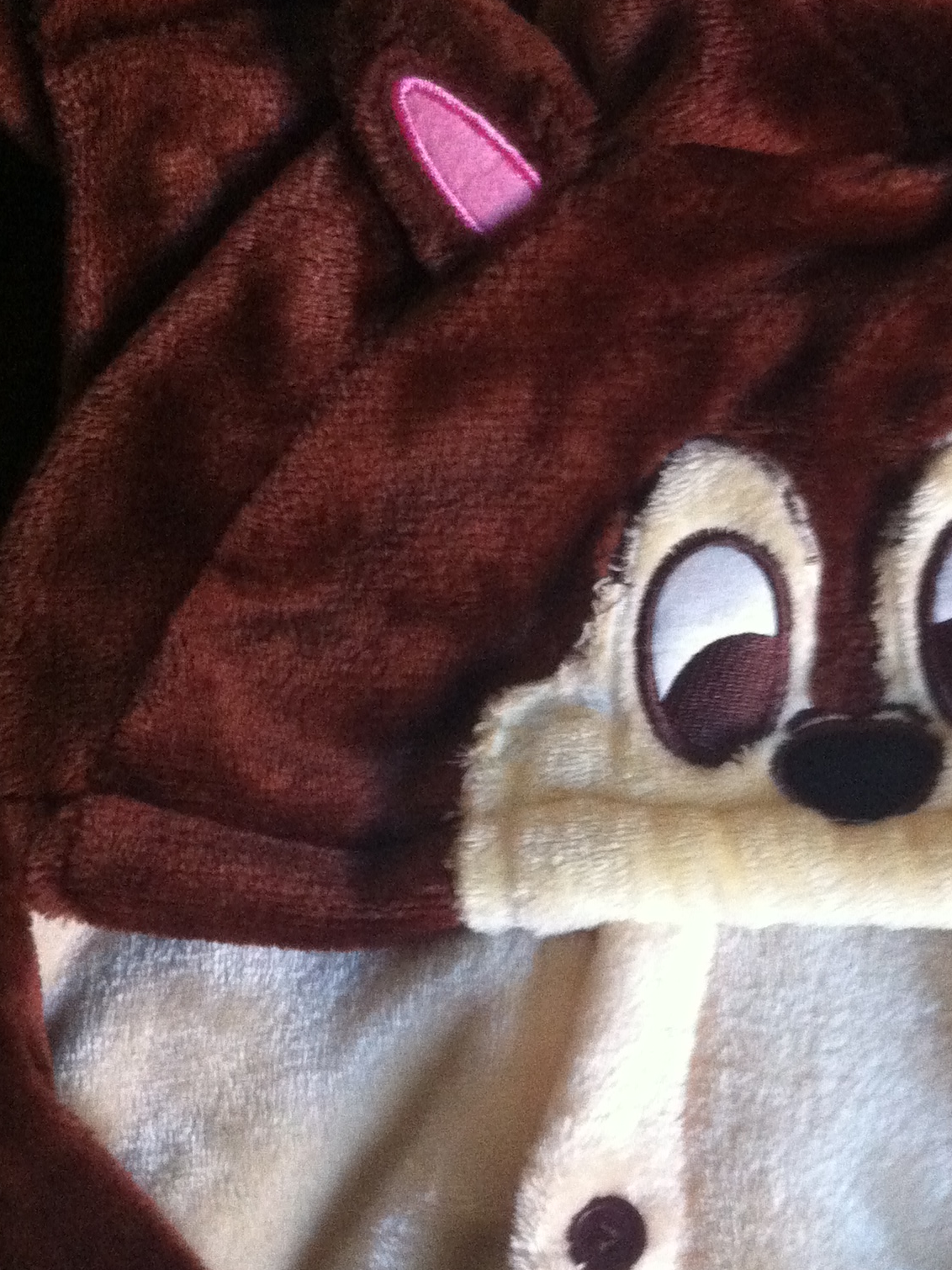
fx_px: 2201
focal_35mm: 60
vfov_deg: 31.9
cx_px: 789
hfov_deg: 24.0
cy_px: 857
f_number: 2.8
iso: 500
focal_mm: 3.85
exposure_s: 1/15
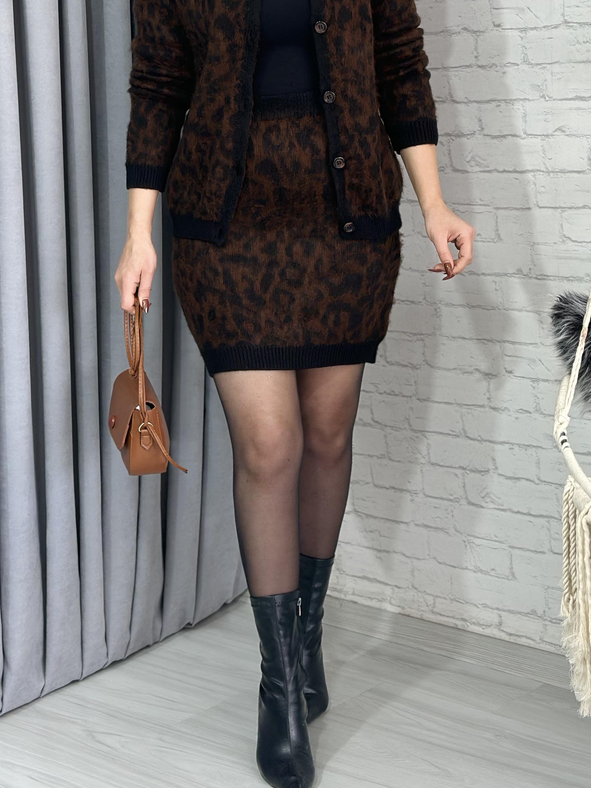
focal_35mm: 76
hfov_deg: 19.4
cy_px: 232
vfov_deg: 25.5
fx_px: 1730
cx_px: 261
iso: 64
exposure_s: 1/100
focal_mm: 6.86
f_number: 1.78
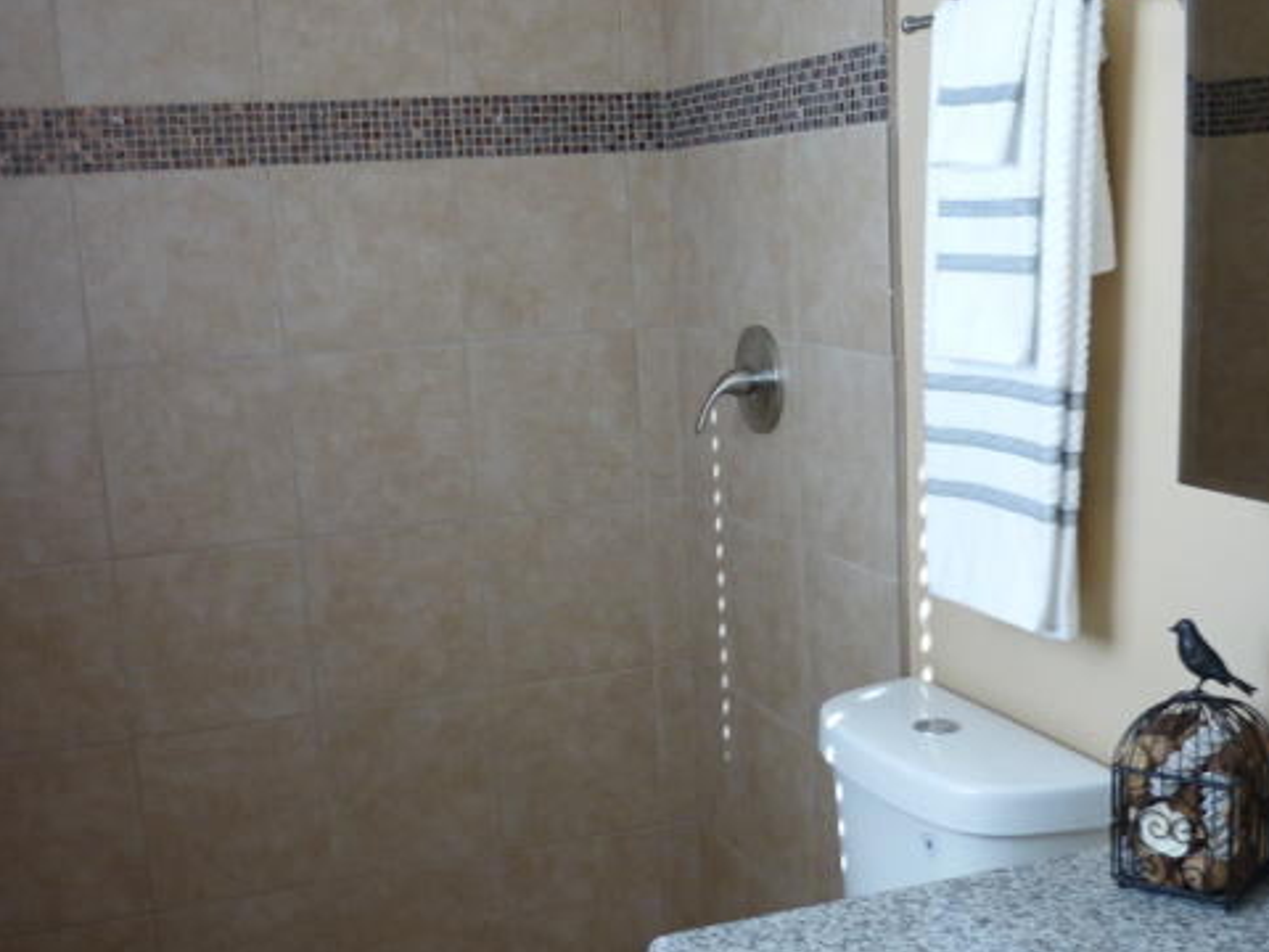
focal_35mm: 44
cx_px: 674
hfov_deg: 42.9
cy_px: 539
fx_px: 1613
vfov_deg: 32.8
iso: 100
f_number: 2.8
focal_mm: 5.5
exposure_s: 1/30
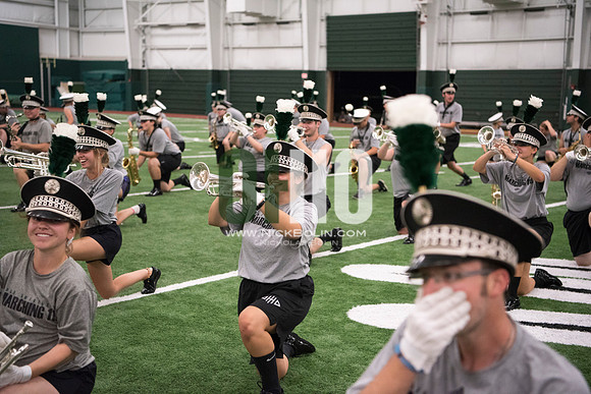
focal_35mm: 52
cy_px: 197
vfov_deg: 26.0
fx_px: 854
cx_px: 296
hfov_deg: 38.2
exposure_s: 1/320
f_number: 3.2
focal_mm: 52
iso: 3200
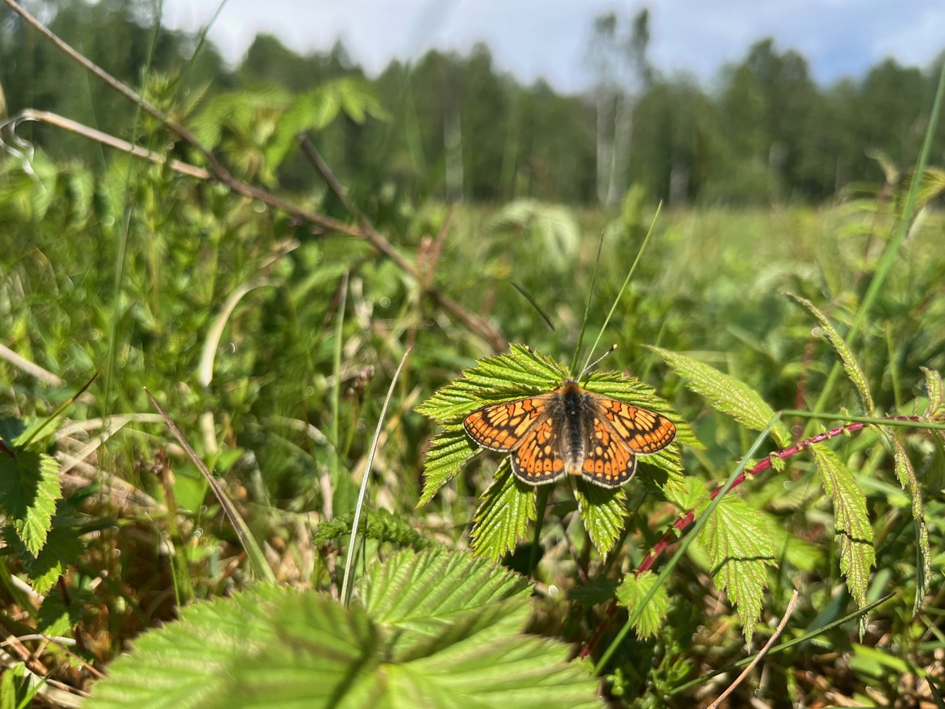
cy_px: 354
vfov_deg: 53.1
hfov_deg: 67.3
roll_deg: +0.5
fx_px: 710
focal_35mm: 26
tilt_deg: -10.9
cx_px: 472
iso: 50
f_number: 1.6
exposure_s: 1/2688
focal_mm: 5.1
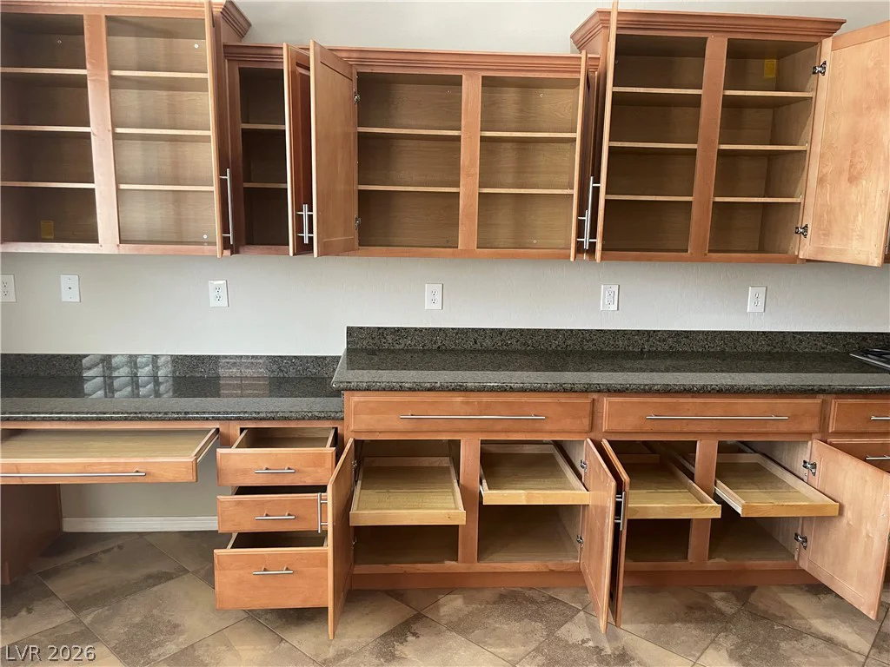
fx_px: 668
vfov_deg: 53.1
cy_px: 334
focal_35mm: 26
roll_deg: -0.7
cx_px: 445
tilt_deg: -8.9
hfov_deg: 67.3
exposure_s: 1/60
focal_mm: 4.2
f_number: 1.6
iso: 200
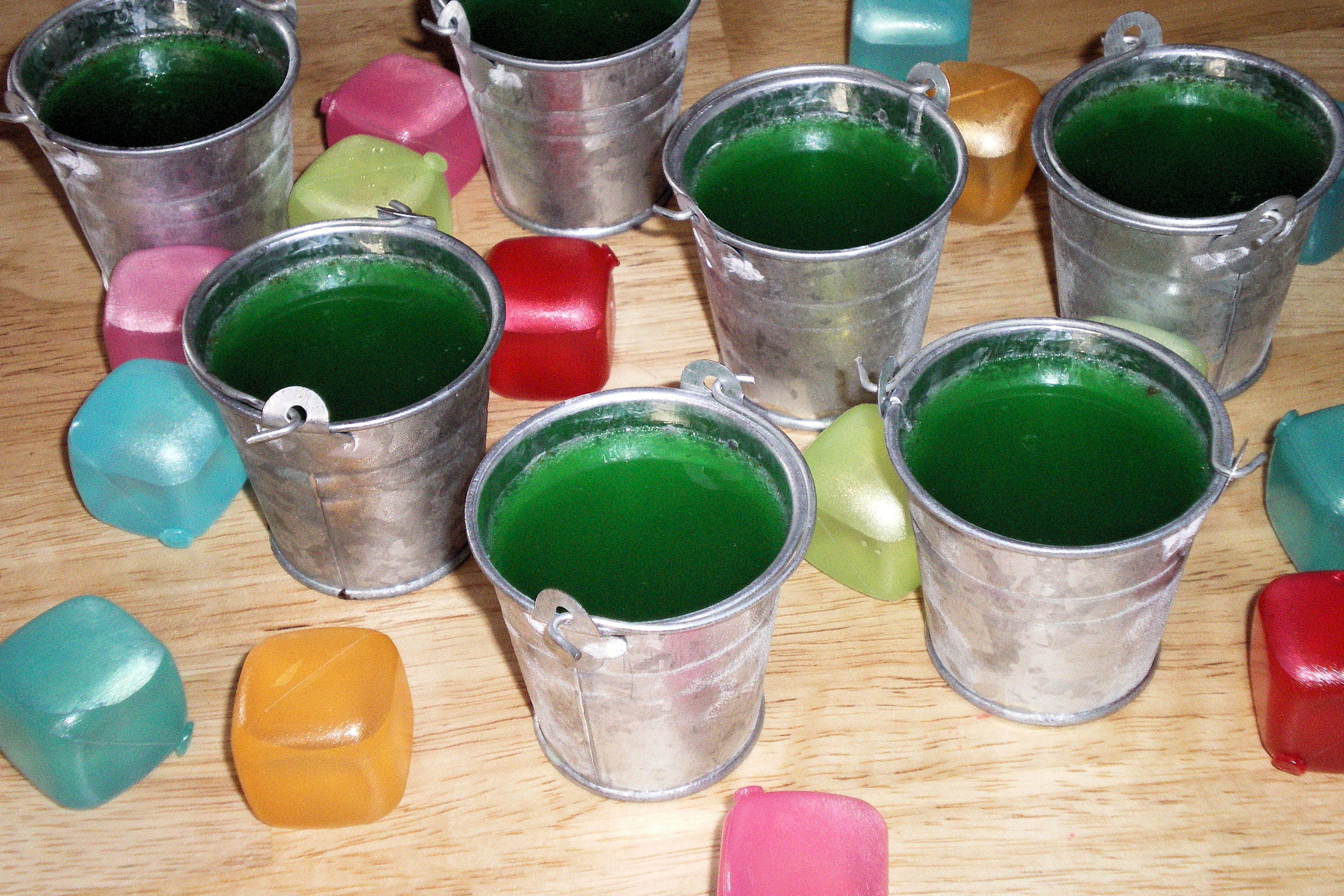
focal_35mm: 71
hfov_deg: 28.5
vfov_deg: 19.2
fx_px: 2650
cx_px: 670
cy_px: 393
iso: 400
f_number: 4.4
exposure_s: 1/60
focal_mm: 11.3
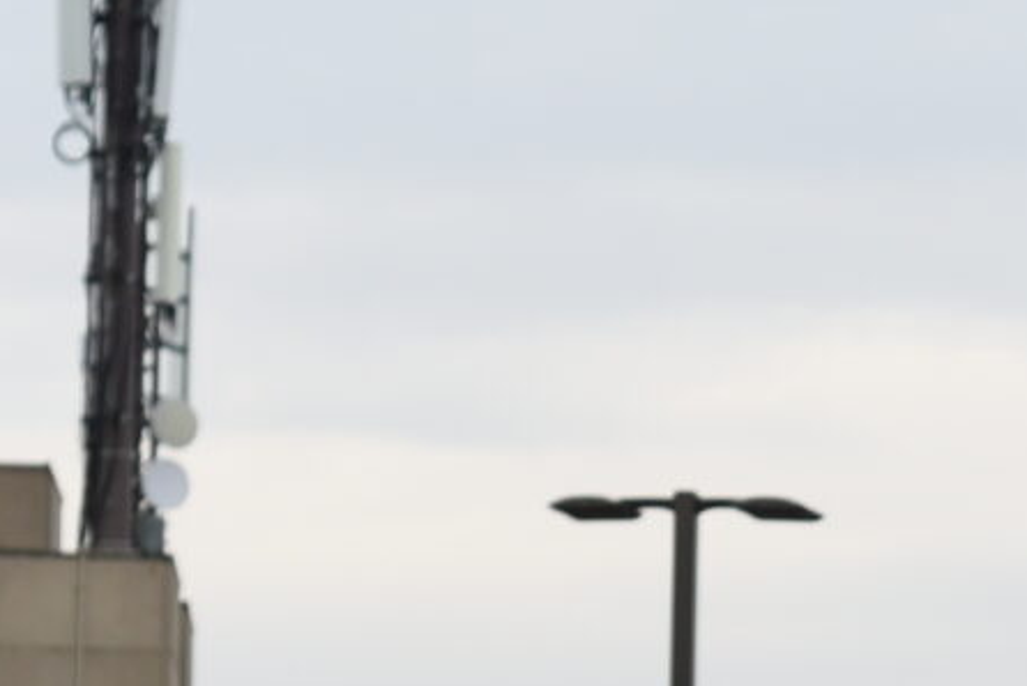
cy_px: 1244
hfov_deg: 6.9
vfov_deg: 4.7
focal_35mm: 287
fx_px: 8192
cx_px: 2019
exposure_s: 1/200
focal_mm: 50
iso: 200
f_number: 5
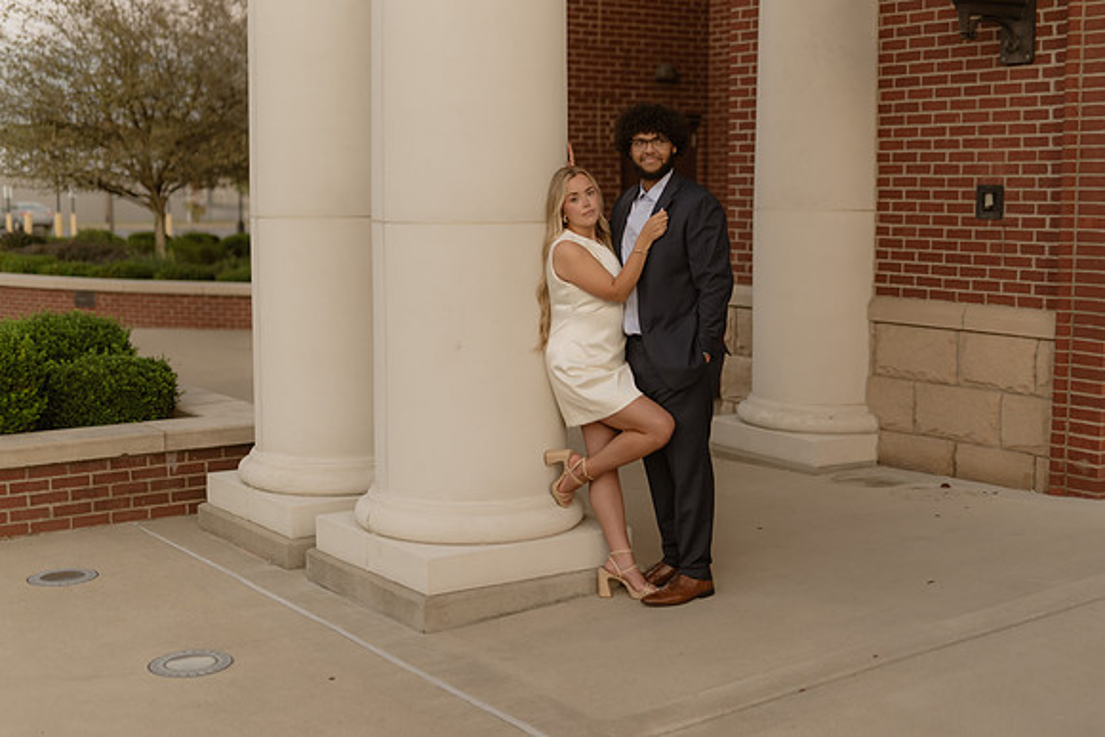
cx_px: 552
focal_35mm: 52
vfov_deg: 26.0
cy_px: 368
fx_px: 1595
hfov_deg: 38.2
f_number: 1.4
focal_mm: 50
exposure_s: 1/250
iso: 250
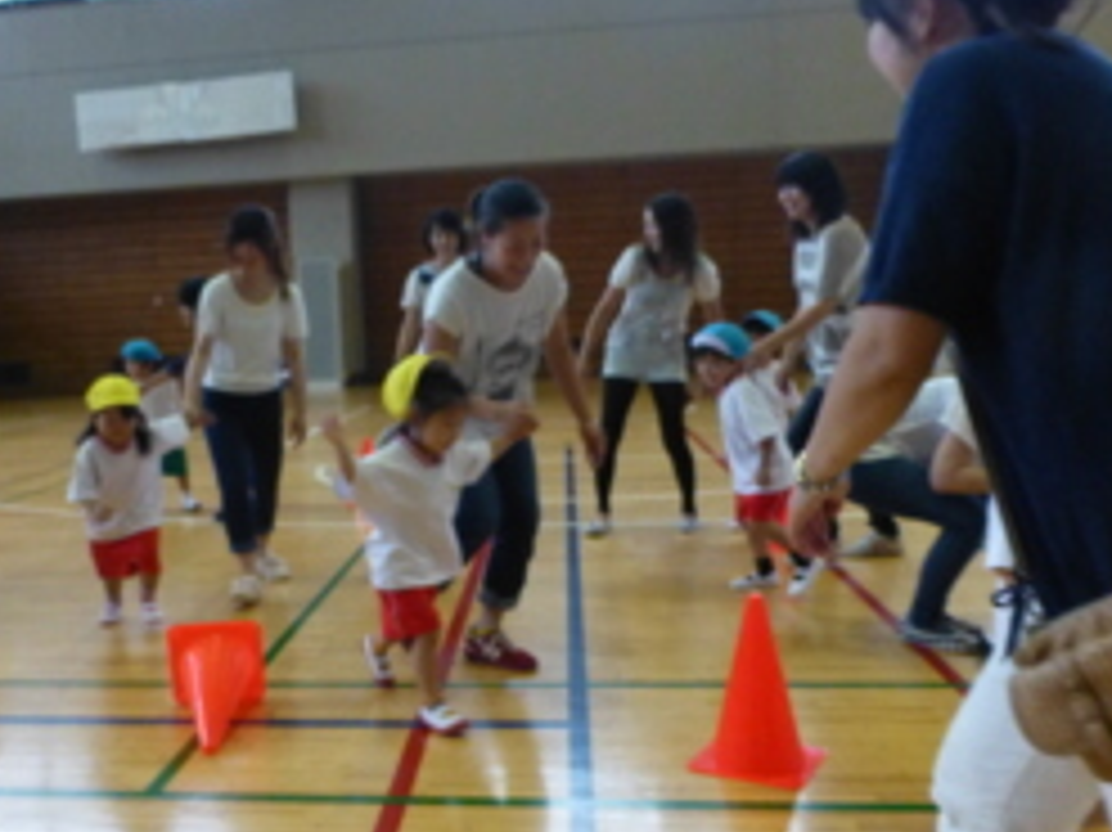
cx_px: 396
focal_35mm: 34
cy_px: 432
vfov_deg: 41.8
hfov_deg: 53.2
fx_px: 1092
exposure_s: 1/125
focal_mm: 4.3
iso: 800
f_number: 3.3
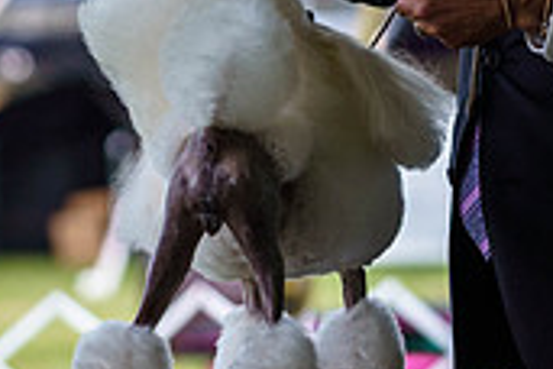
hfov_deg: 4.5
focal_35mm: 458
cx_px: 268
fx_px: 7035
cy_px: -102
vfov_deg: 3.0
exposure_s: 1/500
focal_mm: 135
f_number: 4
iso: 250
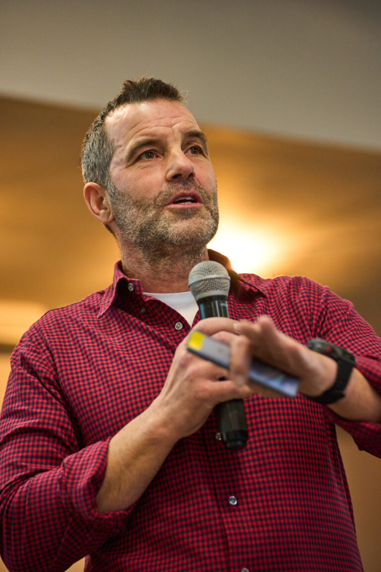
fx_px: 1825
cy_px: 286
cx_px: 190
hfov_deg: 11.9
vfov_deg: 17.8
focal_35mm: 115
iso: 2500
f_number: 2.8
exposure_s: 1/100
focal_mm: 115
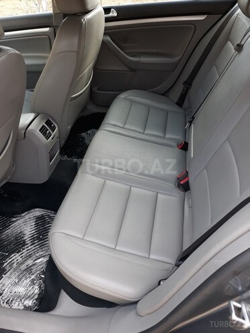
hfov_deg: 51.4
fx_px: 260
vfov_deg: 65.3
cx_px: 125
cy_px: 166
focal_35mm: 27
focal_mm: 3.71
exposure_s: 1/50
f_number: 1.7
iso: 40
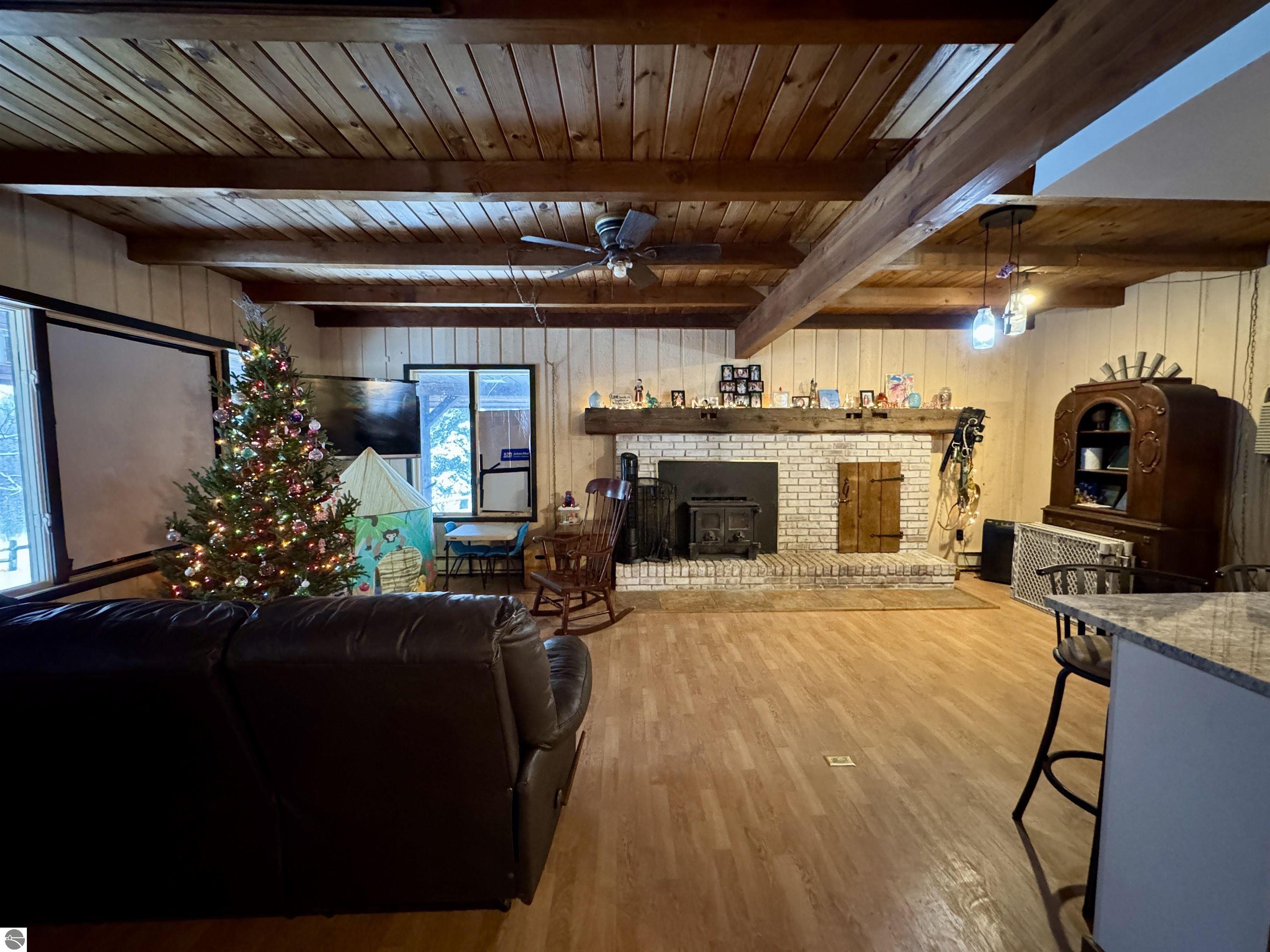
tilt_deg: -4.5
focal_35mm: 14
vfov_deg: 85.7
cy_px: 476
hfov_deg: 102.1
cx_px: 635
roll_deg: +0.2
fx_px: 514
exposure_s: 1/40
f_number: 2.2
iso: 1250
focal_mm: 2.22
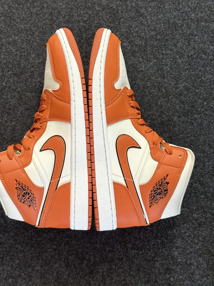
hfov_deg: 26.1
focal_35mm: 56
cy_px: 142
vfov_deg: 34.3
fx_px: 462
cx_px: 90
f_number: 1.78
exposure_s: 1/50
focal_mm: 6.86
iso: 250
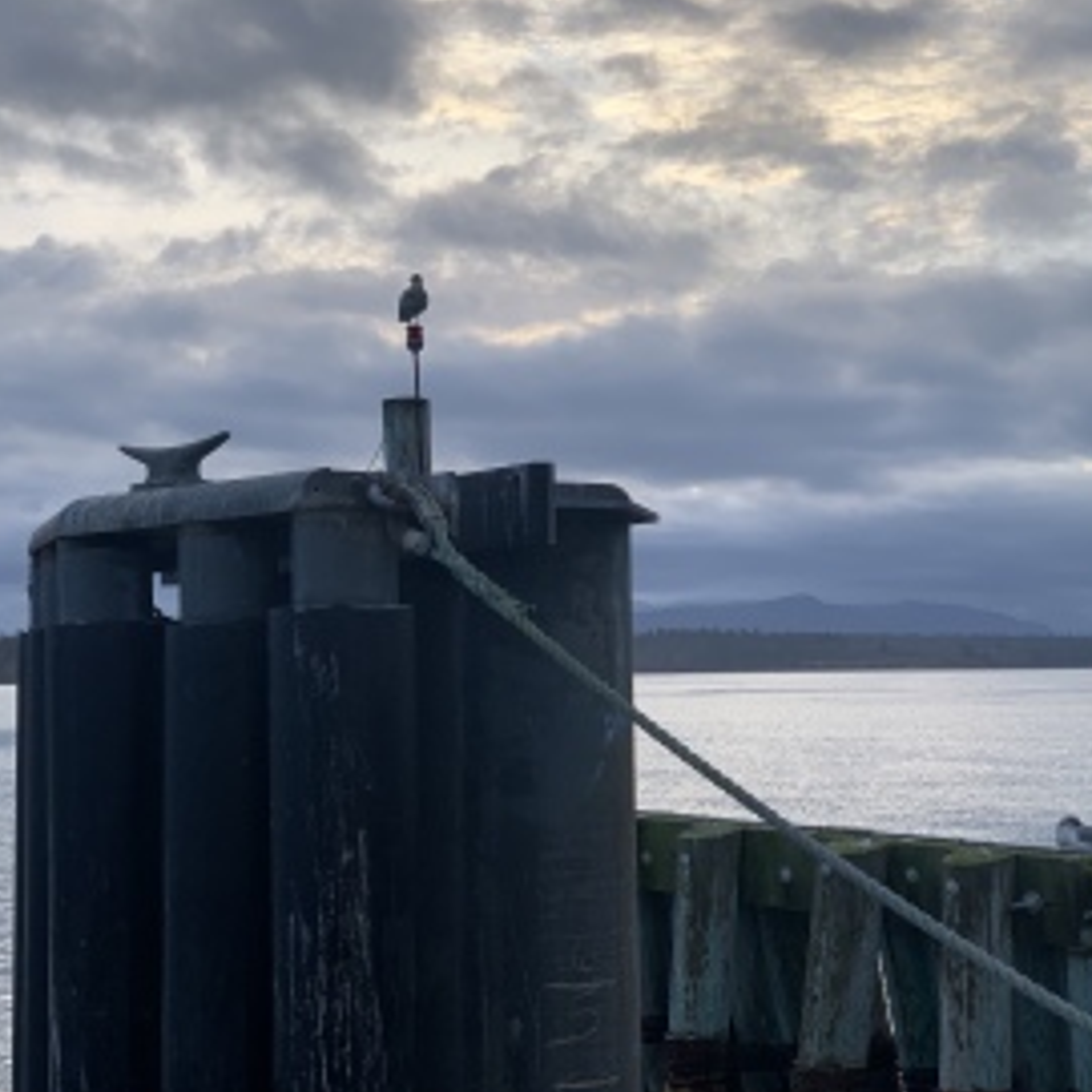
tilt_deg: +4.5
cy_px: 544
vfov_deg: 27.7
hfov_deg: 27.7
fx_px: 2213
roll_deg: +1.0
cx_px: 463
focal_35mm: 62
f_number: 2.4
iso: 16
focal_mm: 6
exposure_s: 1/294
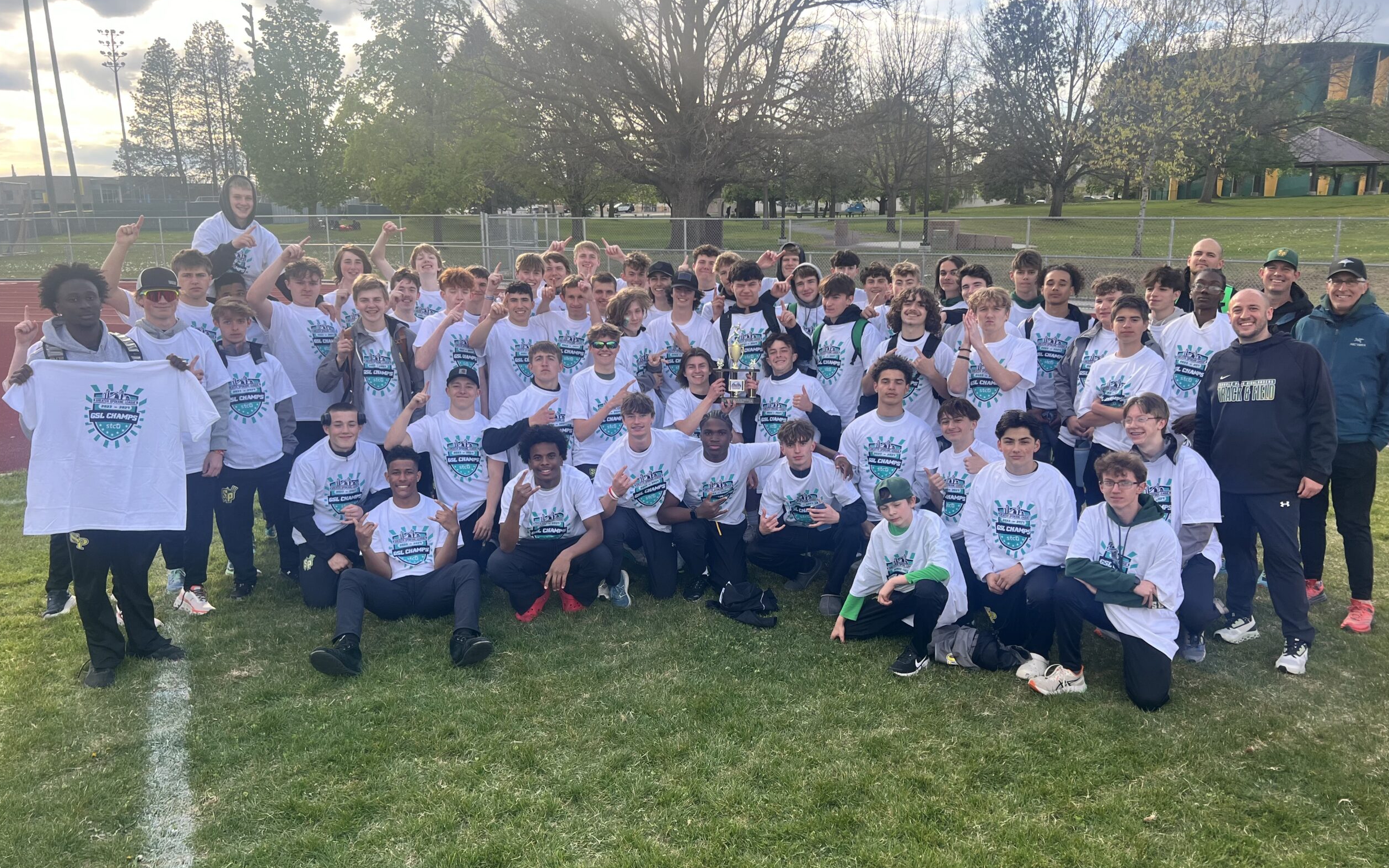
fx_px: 1060
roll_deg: +0.5
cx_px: 697
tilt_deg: -13.3
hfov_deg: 66.5
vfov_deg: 44.5
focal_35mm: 28
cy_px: 450
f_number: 1.5
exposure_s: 1/769
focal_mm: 5.7
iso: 50
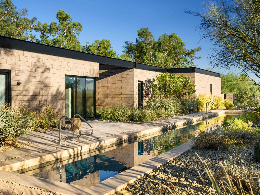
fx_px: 285
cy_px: 97
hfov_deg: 49.0
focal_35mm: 38
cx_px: 124
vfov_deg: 37.7
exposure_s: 1/25
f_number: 13
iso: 160
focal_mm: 35
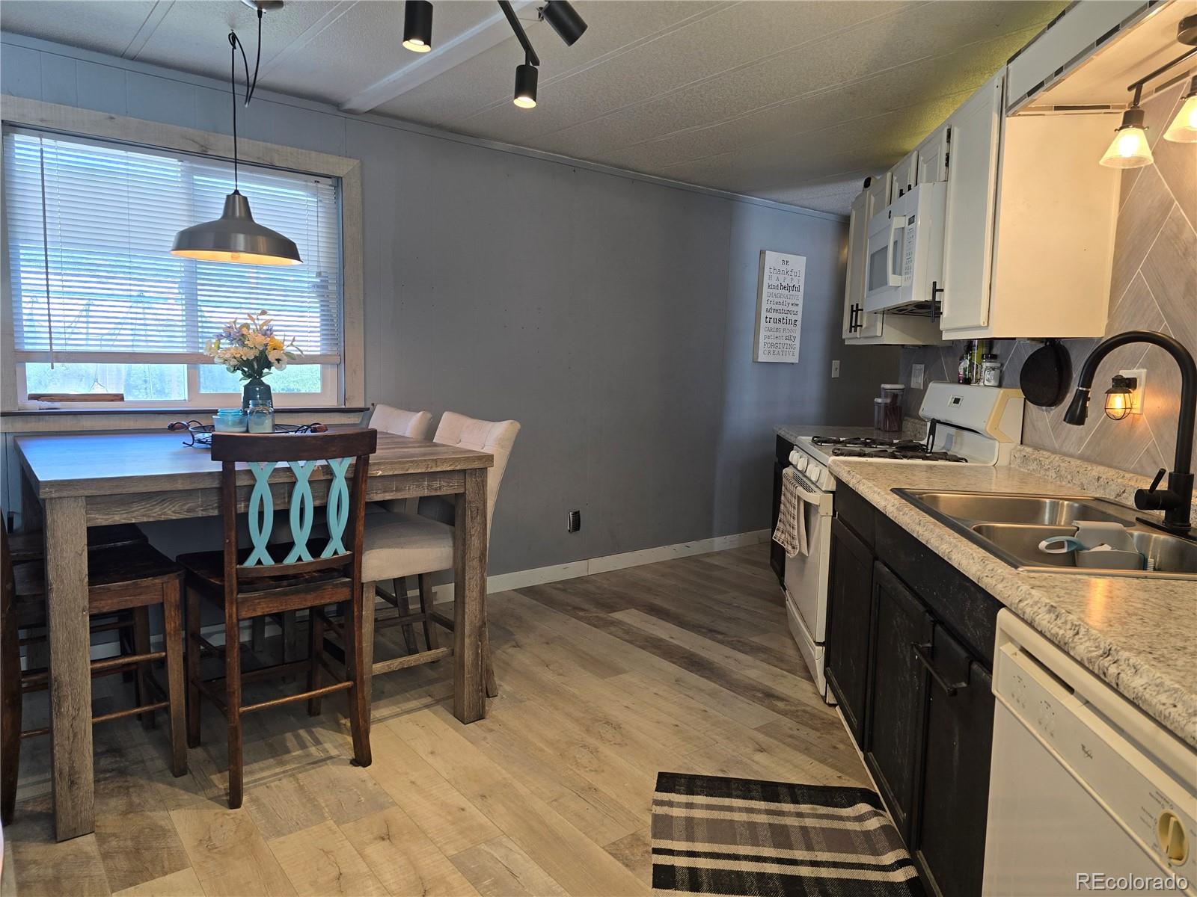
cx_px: 598
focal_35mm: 23
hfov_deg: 73.9
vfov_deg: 58.9
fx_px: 795
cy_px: 448
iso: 64
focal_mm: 6.3
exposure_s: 1/120
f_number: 1.7
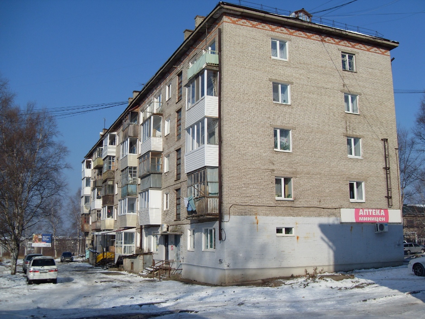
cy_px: 160
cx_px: 212
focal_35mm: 37
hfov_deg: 50.1
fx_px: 454
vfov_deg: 38.7
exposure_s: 1/500
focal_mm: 6.3
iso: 80
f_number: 7
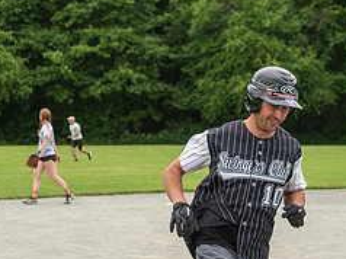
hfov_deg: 12.7
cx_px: 137
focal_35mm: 156
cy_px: 270
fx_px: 1558
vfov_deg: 9.4
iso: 320
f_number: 2.8
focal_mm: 32
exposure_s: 1/1600
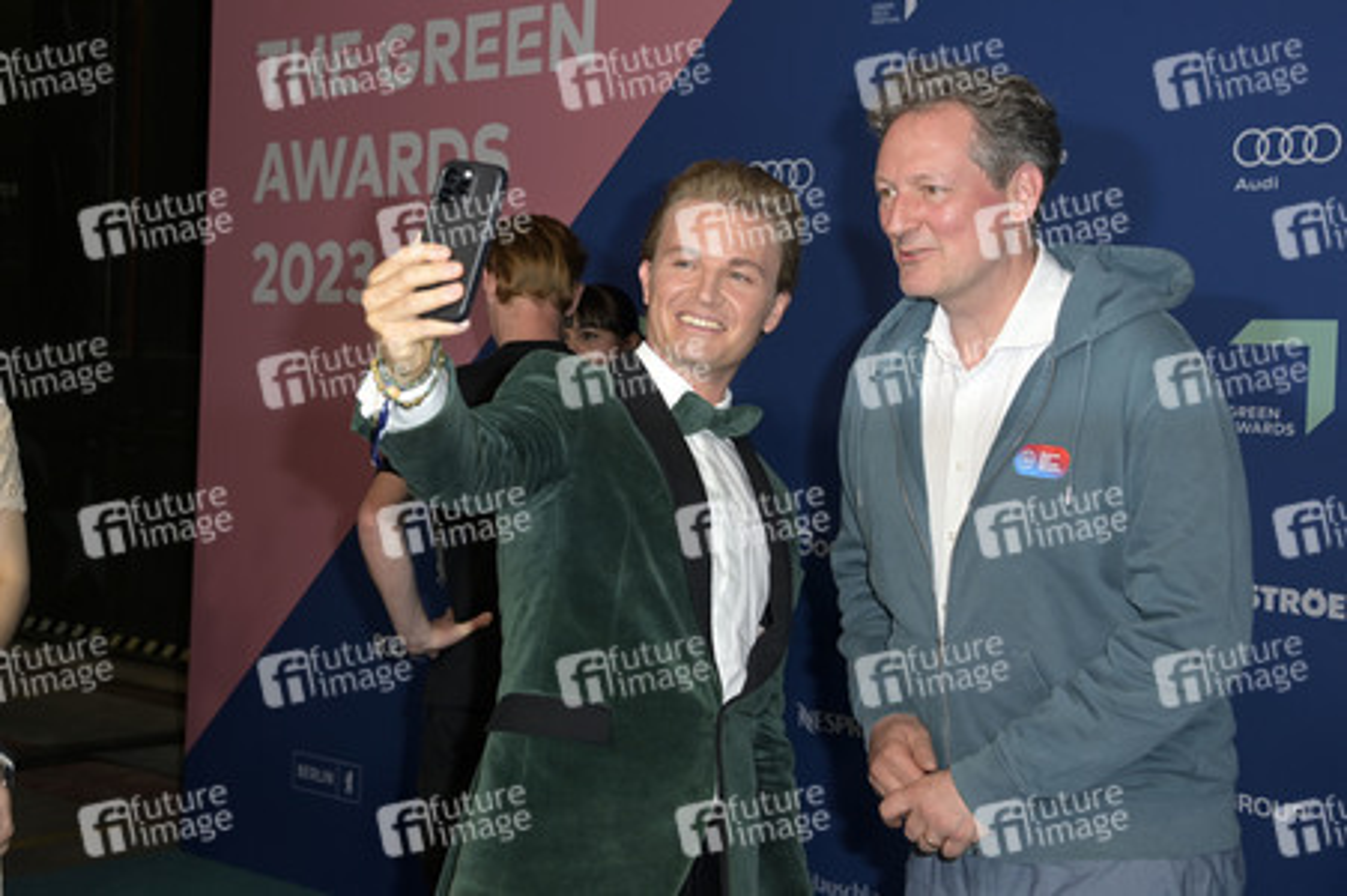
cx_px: 674
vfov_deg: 26.0
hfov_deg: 38.2
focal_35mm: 52
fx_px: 1944
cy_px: 448
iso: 800
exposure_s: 1/250
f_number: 5.6
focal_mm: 52
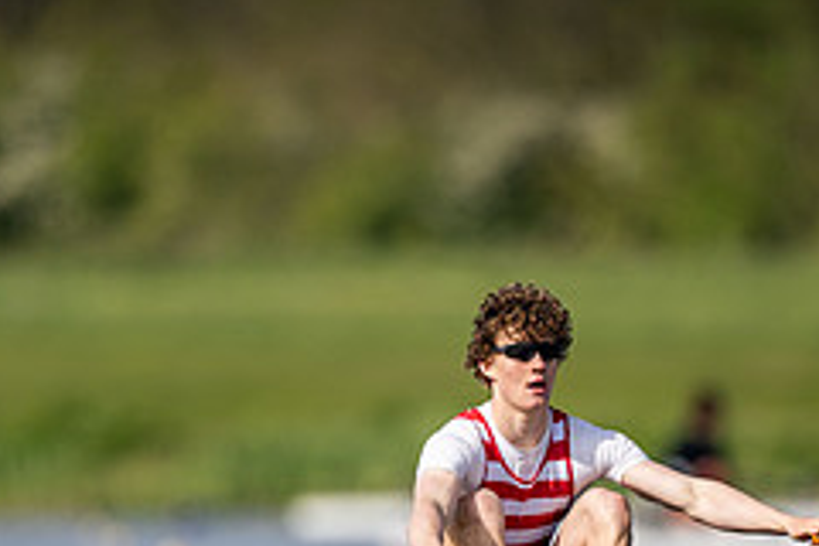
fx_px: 32962
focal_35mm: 1449
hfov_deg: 1.4
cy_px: 503
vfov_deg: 0.9
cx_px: 478
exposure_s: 1/2500
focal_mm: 600
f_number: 4
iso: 200
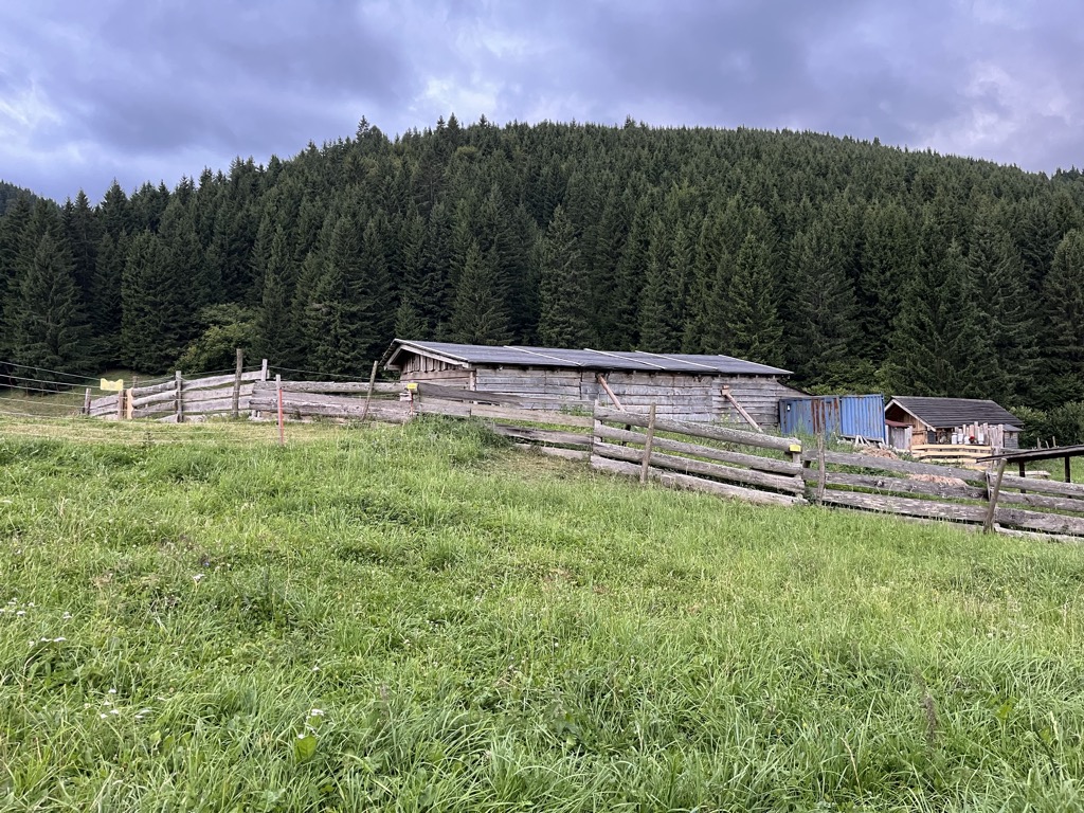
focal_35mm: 26
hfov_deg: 67.3
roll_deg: +3.1
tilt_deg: +0.9
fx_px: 814
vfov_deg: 53.1
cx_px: 542
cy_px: 406
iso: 250
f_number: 1.6
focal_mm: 5.1
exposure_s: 1/60
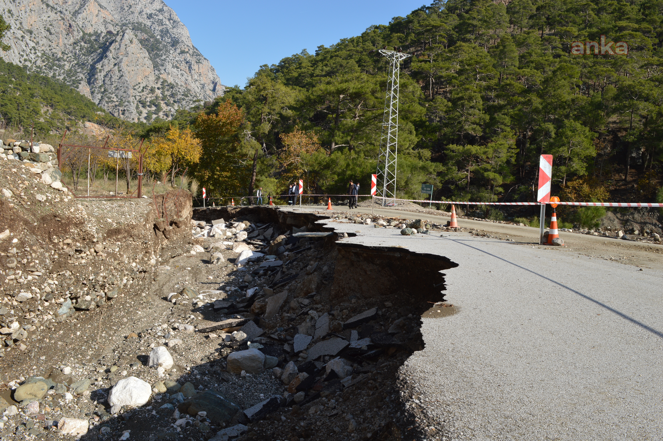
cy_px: 220
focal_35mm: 27
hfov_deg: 67.4
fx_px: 497
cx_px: 332
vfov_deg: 47.8
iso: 100
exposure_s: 1/200
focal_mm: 18
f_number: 8
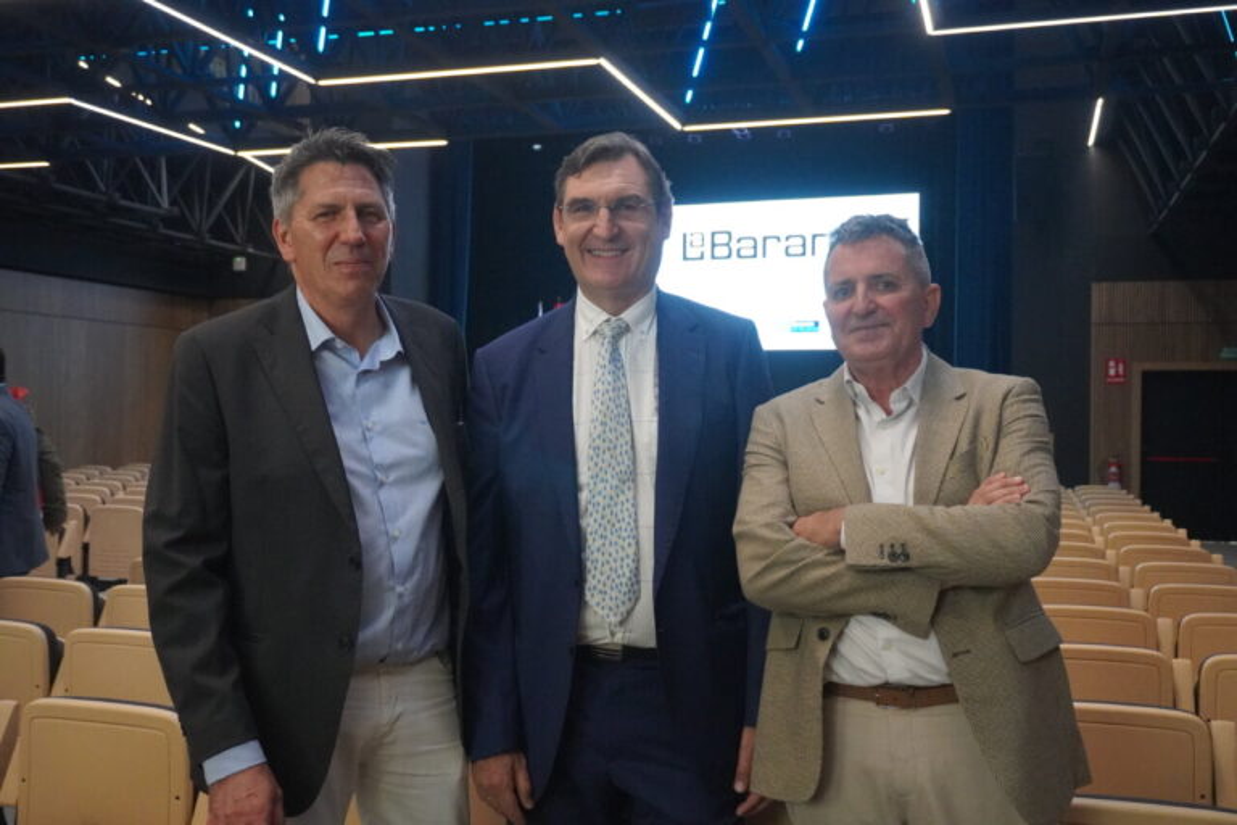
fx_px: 1237
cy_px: 412
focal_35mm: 36
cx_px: 618
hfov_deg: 53.1
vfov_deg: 36.9
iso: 6400
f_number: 4.5
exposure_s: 1/125
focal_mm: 24
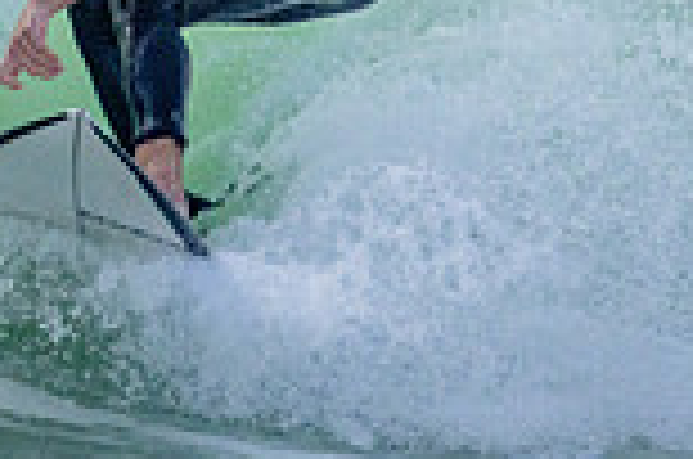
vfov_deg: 0.3
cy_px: -419
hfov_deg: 0.5
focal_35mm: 3953
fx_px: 75938
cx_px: -324
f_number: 11
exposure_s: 1/2000
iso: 900
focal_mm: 800
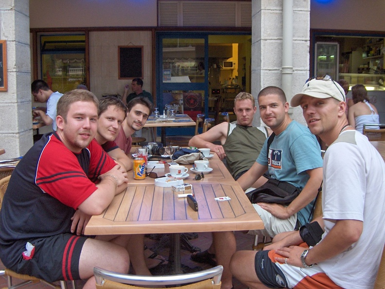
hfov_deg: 47.9
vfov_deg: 36.8
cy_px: 144
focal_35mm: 39
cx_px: 192
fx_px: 434
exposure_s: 1/74.2
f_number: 2.8
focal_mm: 8
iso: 200
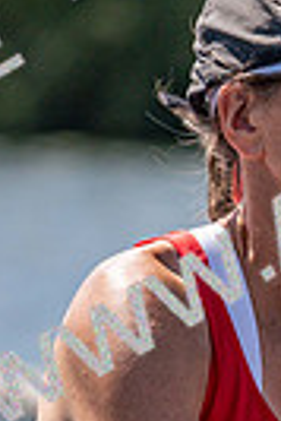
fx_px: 14363
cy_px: 432
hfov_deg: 1.1
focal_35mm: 1230
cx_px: 354
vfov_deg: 1.7
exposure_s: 1/2000
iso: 320
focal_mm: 282
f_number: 5.6
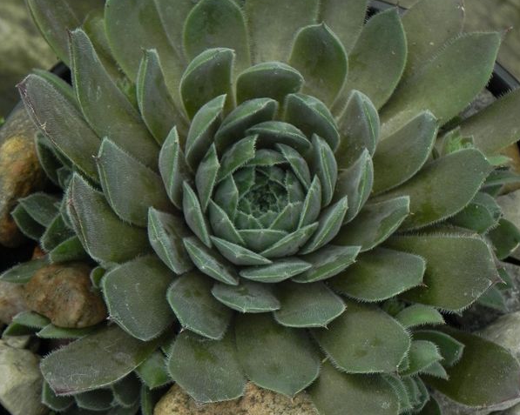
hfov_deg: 9.1
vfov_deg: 7.3
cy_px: 171
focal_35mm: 212
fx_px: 3261
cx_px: 260
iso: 160
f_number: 5
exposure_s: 1/400
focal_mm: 28.8
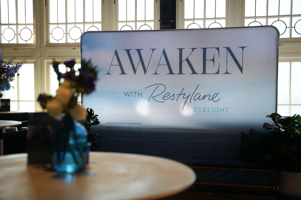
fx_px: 380
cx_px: 150
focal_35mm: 45
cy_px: 100
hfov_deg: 43.3
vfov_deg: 29.6
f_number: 2.8
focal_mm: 45.4
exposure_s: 1/125
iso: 320
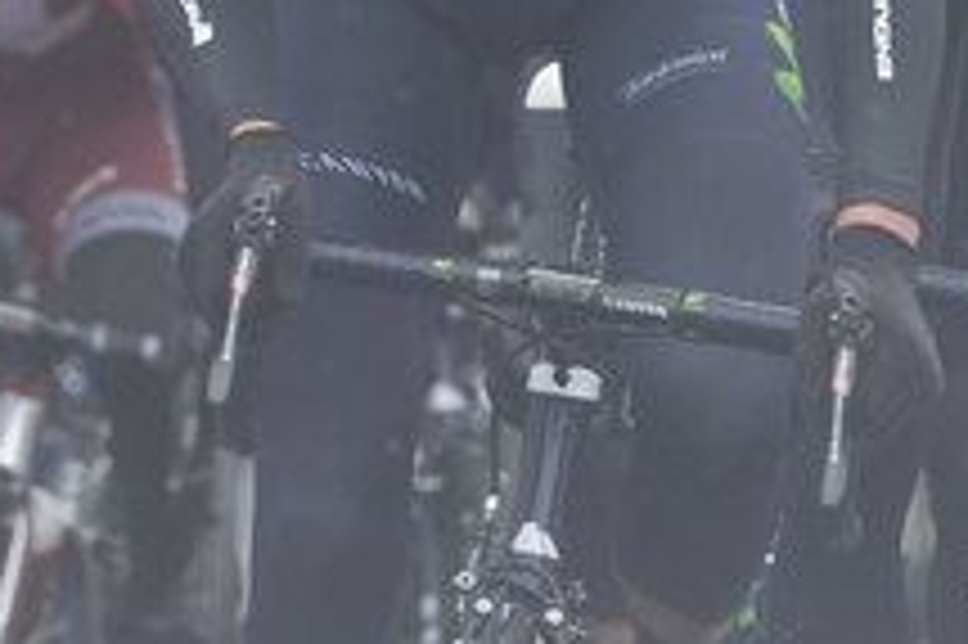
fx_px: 29984
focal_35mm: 1116
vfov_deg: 1.2
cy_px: 248
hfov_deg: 1.8
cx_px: 549
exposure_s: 1/640
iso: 400
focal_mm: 200
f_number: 4.5
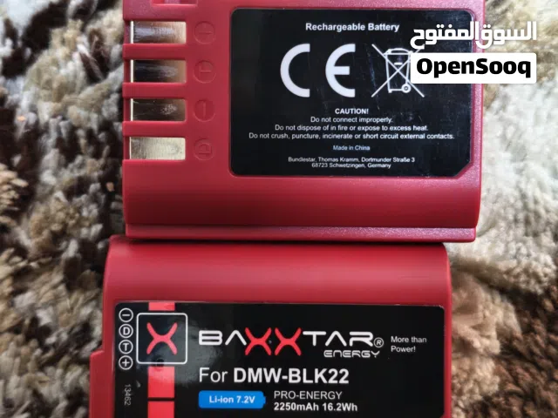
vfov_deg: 28.0
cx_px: 279
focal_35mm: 52
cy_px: 209
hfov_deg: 36.8
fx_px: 838
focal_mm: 4.94
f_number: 1.5
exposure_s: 1/12.9
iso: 800
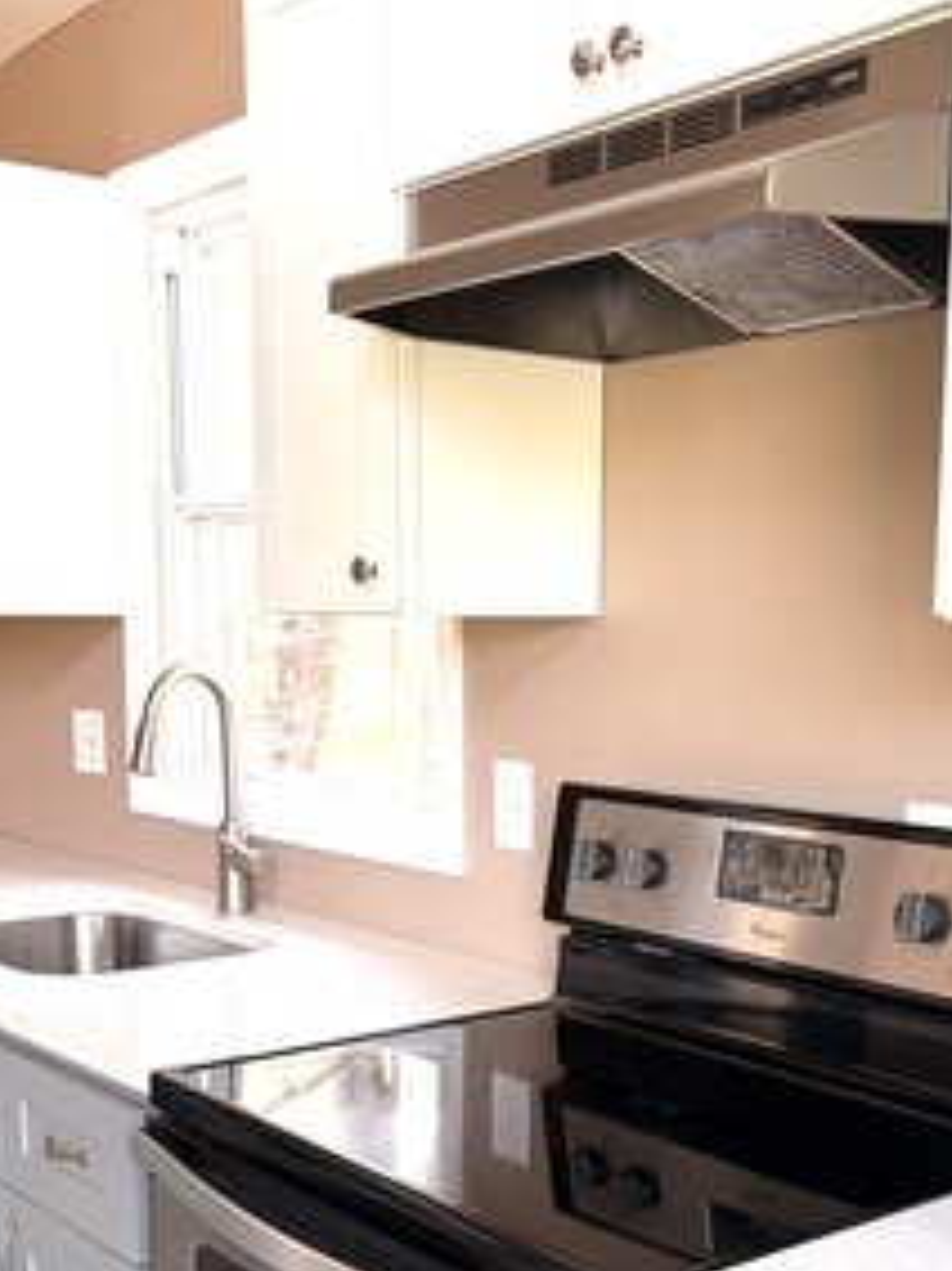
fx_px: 1688
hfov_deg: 31.5
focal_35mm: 46
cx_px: 514
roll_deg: -0.3
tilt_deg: -10.1
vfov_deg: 40.5
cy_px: 894
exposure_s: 1/106
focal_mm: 5.96
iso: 125
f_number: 1.6
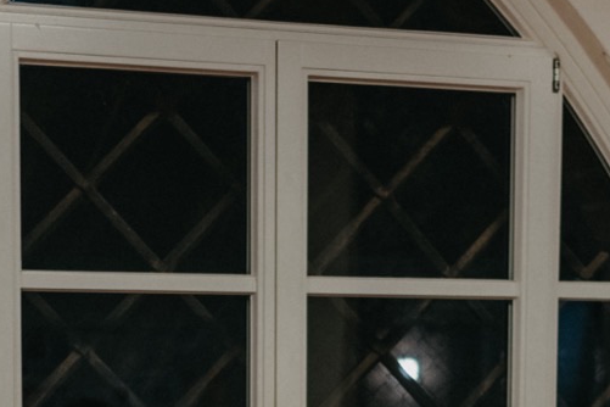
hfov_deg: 15.3
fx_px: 2270
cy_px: 631
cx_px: 300
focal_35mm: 134
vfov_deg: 9.9
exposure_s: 1/200
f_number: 1.4
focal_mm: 35
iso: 400
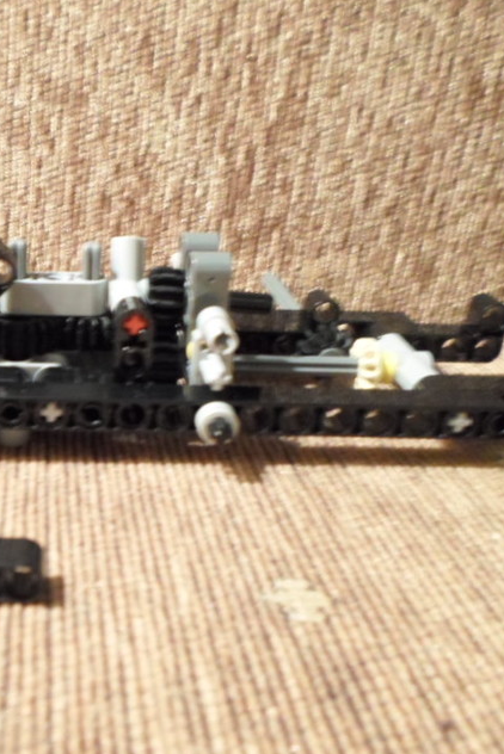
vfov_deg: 51.8
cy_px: 399
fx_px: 776
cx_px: 25
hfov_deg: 33.5
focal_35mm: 37
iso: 400
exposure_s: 1/6
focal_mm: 4.5
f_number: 2.5
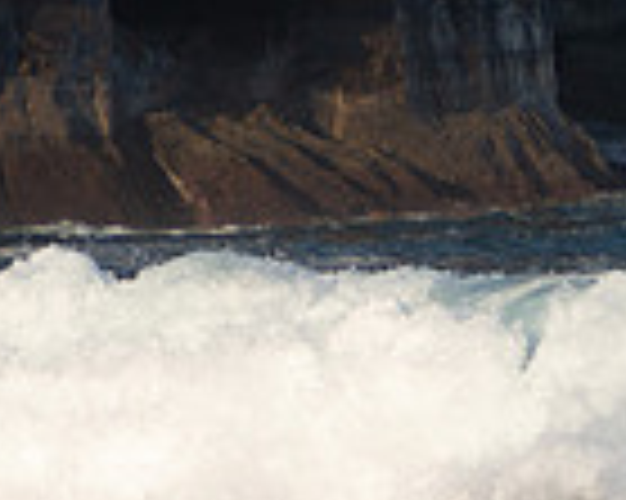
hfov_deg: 1.0
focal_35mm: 1876
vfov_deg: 0.8
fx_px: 34733
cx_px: 1270
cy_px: 435
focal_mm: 320
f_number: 5.6
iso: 220
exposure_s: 1/800
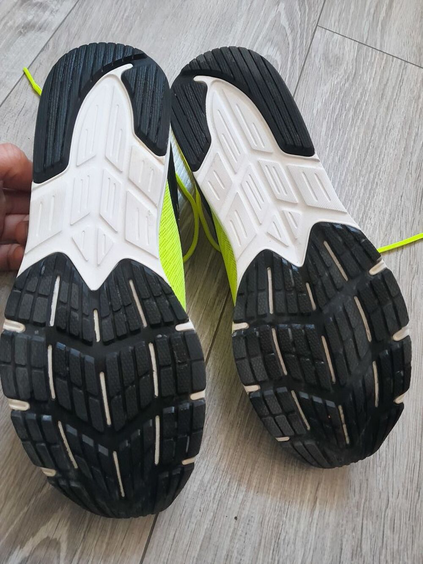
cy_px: 282
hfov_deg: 53.1
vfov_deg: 67.3
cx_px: 212
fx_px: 424
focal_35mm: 26
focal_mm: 4
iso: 400
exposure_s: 1/50
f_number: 1.8
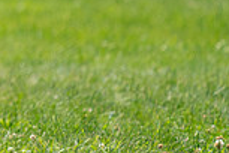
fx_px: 4821
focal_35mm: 758
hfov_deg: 2.7
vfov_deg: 1.8
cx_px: -204
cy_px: -79
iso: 1000
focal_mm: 200
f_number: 5.6
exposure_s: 1/4000
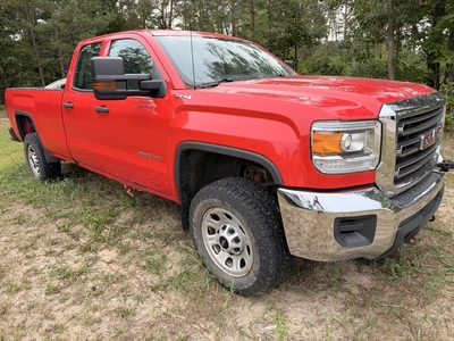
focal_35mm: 24
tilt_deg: -16.7
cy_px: 170
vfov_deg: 56.8
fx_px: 315
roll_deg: +2.4
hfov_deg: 71.6
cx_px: 227
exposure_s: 1/1250
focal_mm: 6.76
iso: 100
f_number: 1.78
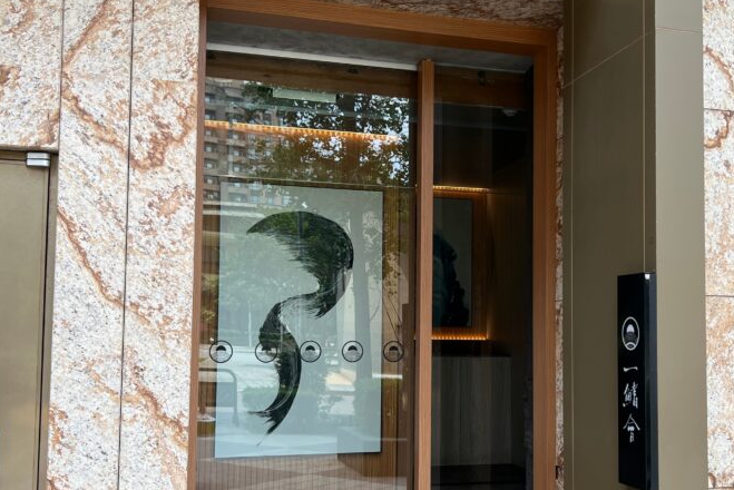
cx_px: 424
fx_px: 857
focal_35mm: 42
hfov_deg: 46.2
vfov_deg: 31.9
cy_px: 276
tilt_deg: +3.3
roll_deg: -0.3
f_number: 1.5
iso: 50
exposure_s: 1/572
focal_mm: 5.7
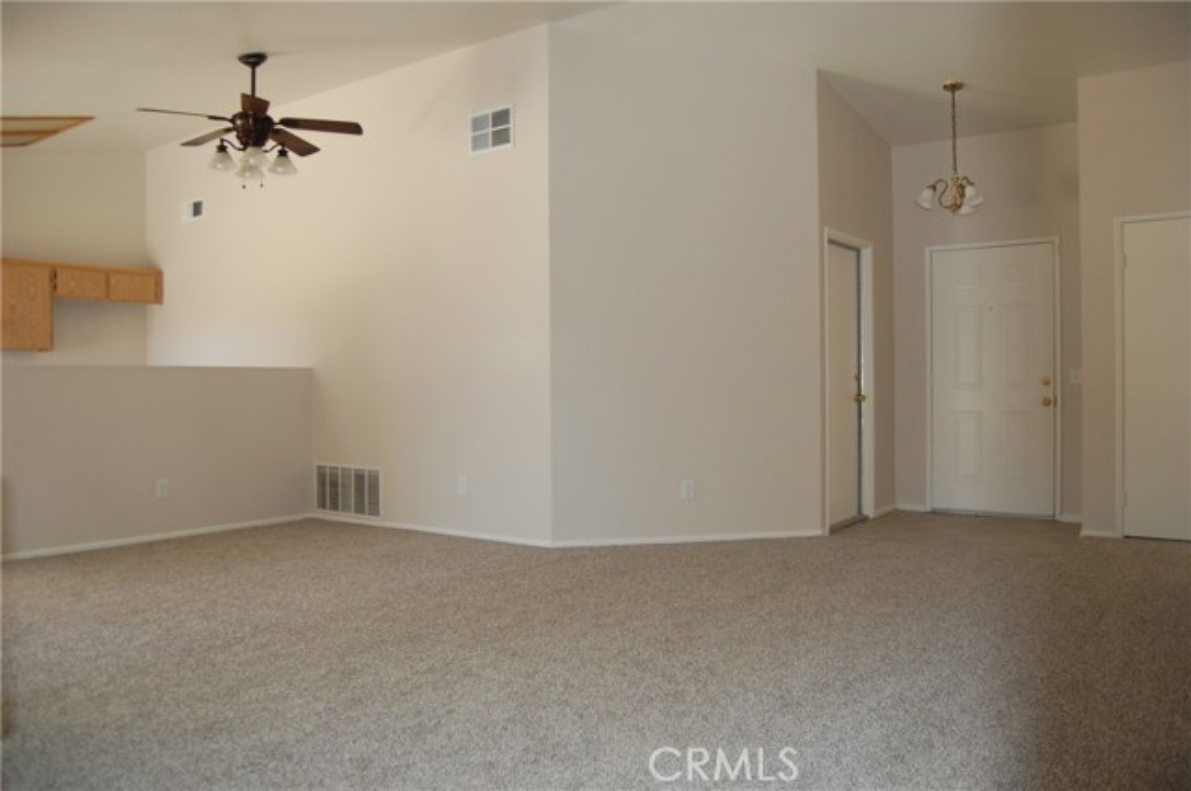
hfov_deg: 67.4
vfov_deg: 47.8
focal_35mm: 27
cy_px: 396
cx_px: 596
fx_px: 892
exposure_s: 1/60
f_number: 3.5
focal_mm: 18
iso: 400
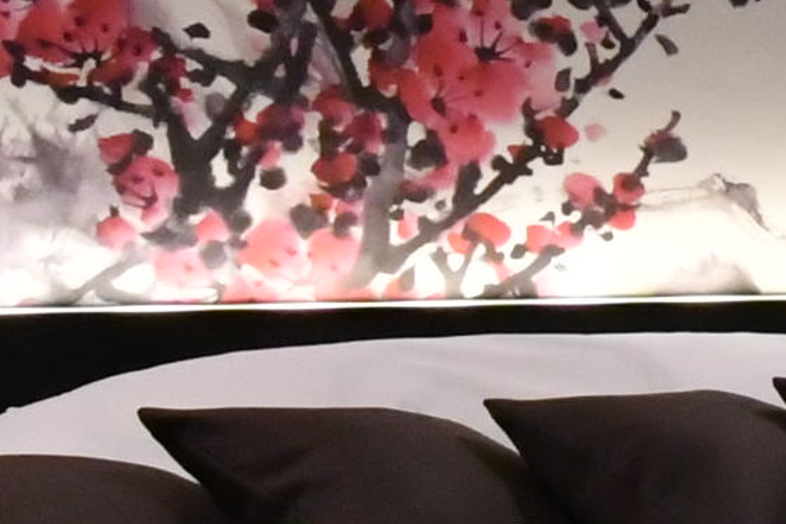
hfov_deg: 14.7
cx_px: 1640
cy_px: 170
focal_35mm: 111
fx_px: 2423
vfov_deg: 12.3
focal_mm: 10
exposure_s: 1/3
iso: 3200
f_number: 11
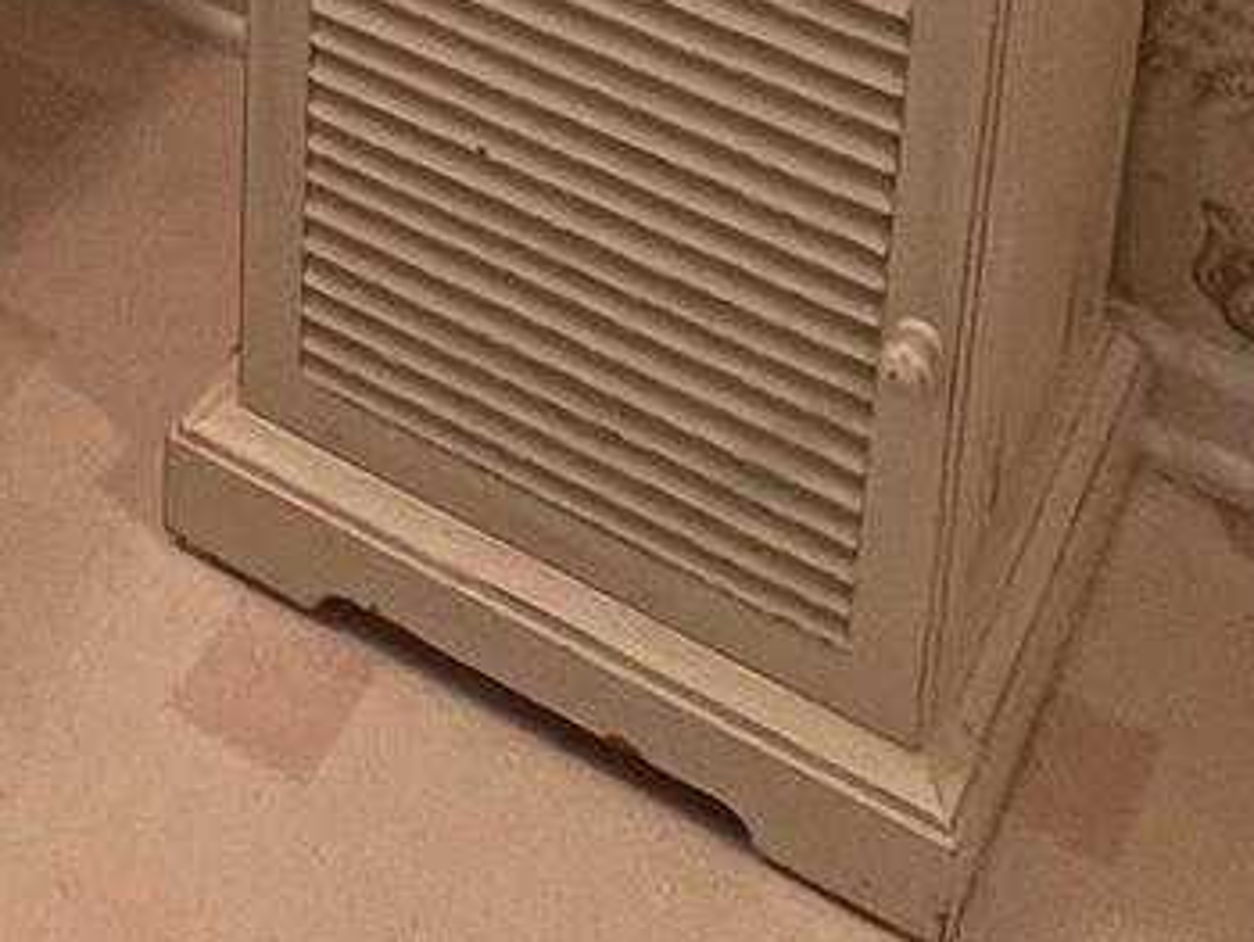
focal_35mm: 76
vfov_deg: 14.5
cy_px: -1164
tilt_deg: -18.0
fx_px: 2755
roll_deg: -1.0
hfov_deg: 25.1
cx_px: 222
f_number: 1.8
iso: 125
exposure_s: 1/120
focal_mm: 1.57
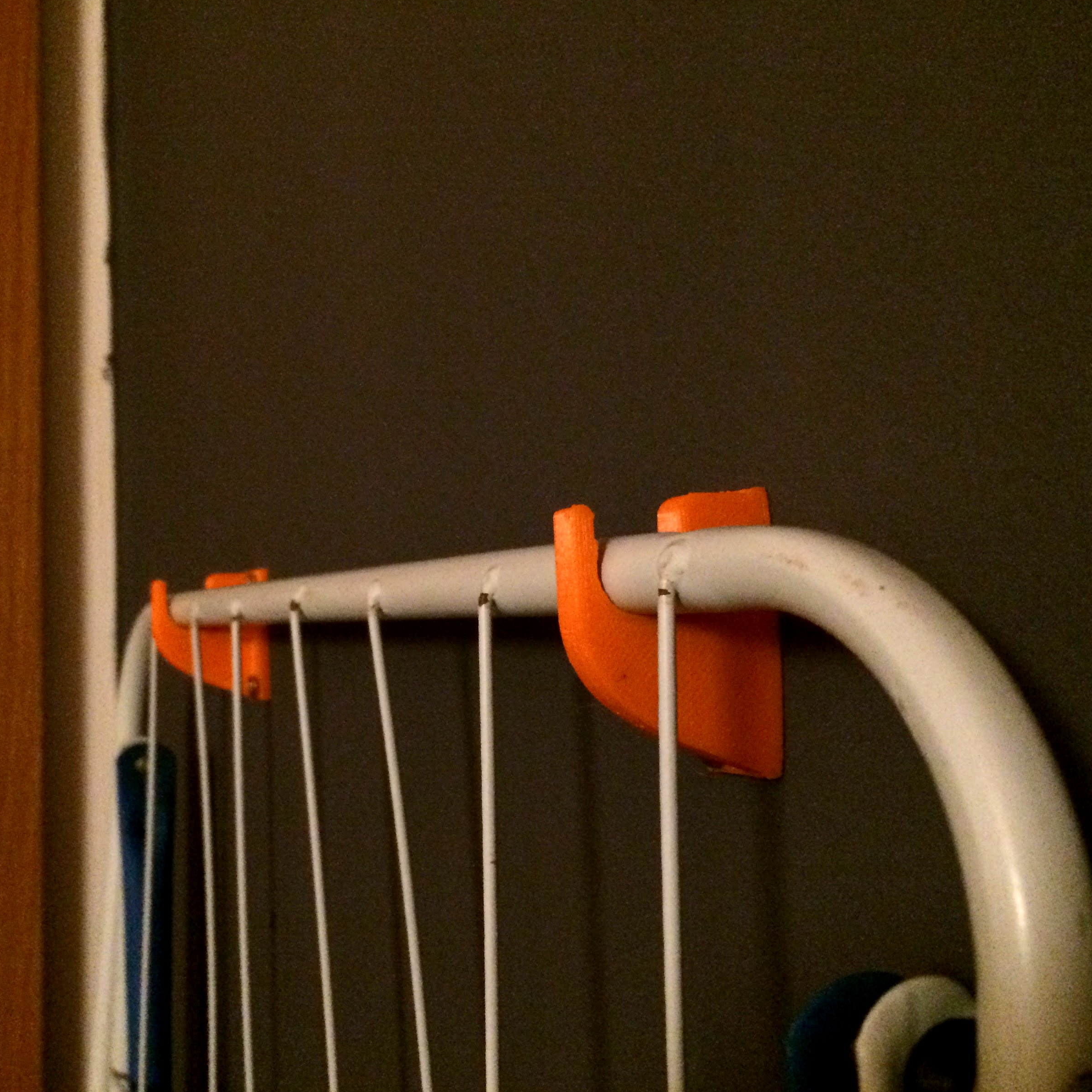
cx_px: 478
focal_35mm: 35
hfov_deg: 47.1
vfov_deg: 47.2
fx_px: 1249
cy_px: 546
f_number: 2.2
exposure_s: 1/17
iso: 500
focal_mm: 4.15
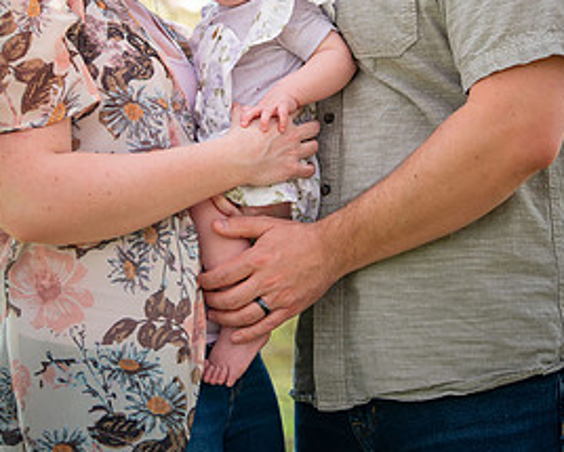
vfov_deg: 11.9
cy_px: 6
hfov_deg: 14.9
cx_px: 268
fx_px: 2156
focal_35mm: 129
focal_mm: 82
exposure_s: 1/1250
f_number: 2.8
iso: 320
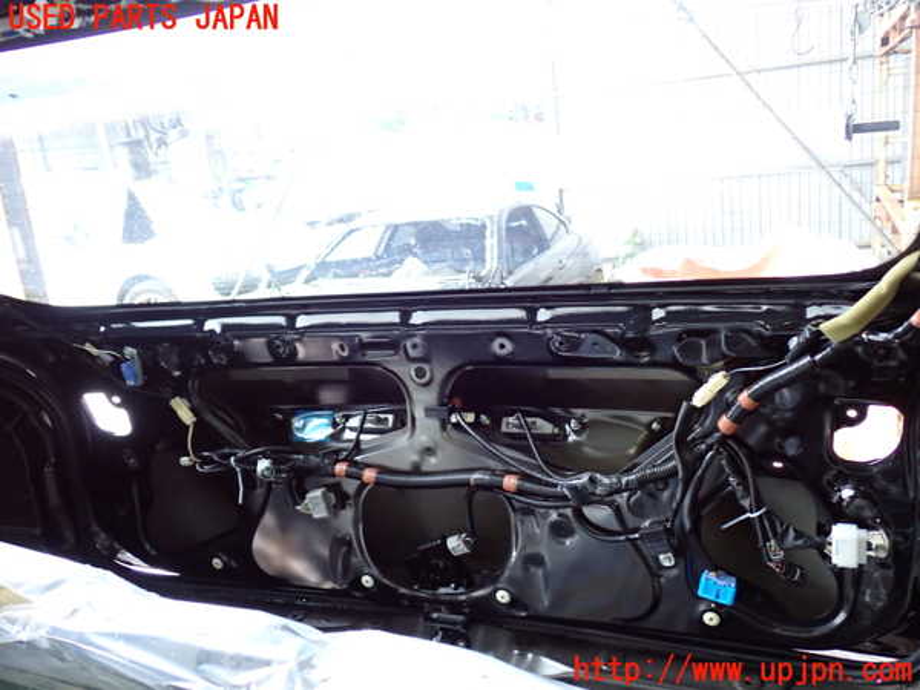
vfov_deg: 46.8
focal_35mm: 30
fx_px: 797
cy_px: 345
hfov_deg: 60.0
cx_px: 460
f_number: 2.3
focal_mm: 5.4
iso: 640
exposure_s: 1/30
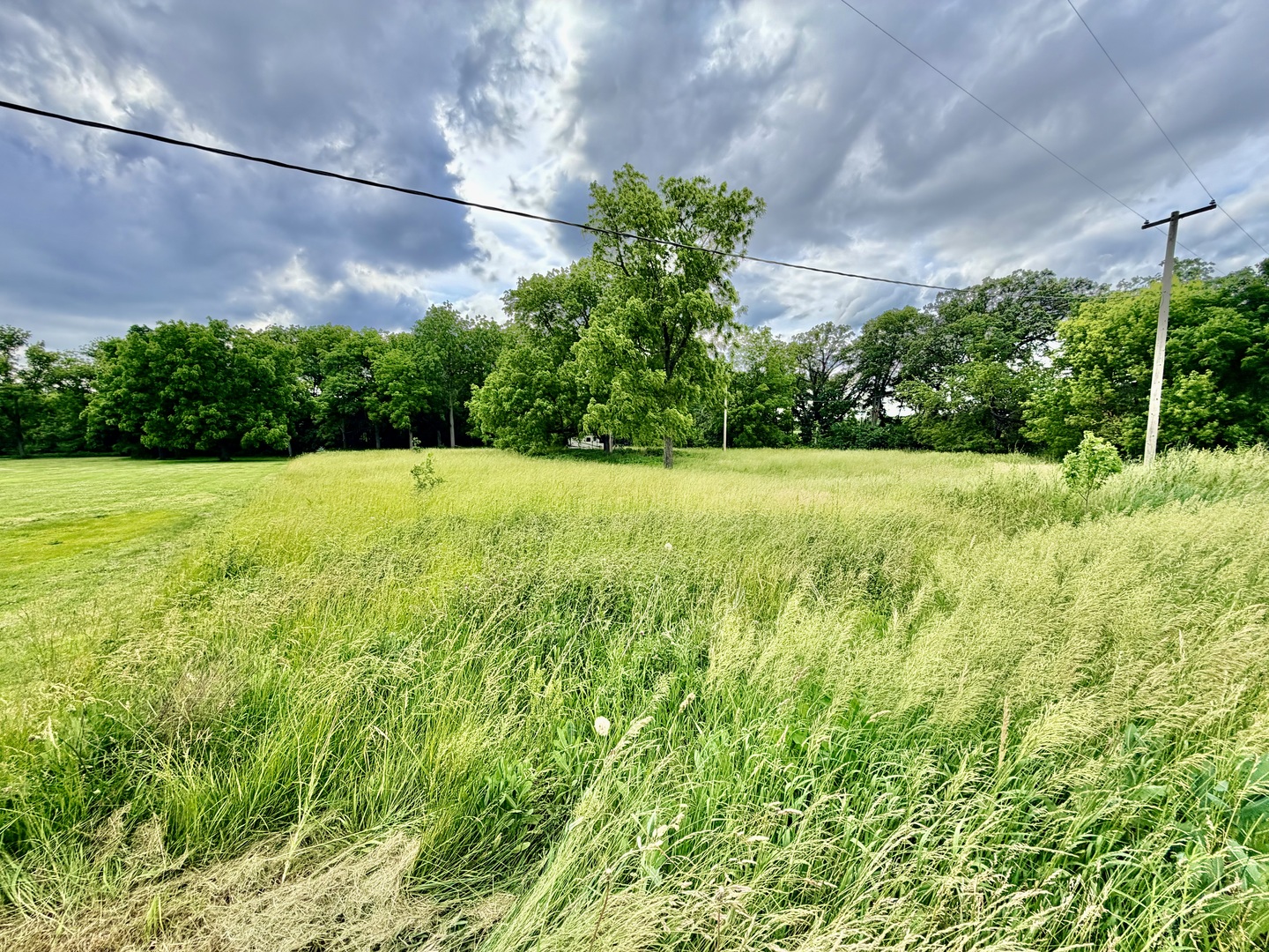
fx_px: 513
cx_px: 634
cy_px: 476
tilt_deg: -4.9
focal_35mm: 14
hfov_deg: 102.1
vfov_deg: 85.7
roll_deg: +1.0
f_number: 2.2
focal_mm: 2.22
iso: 40
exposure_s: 1/770
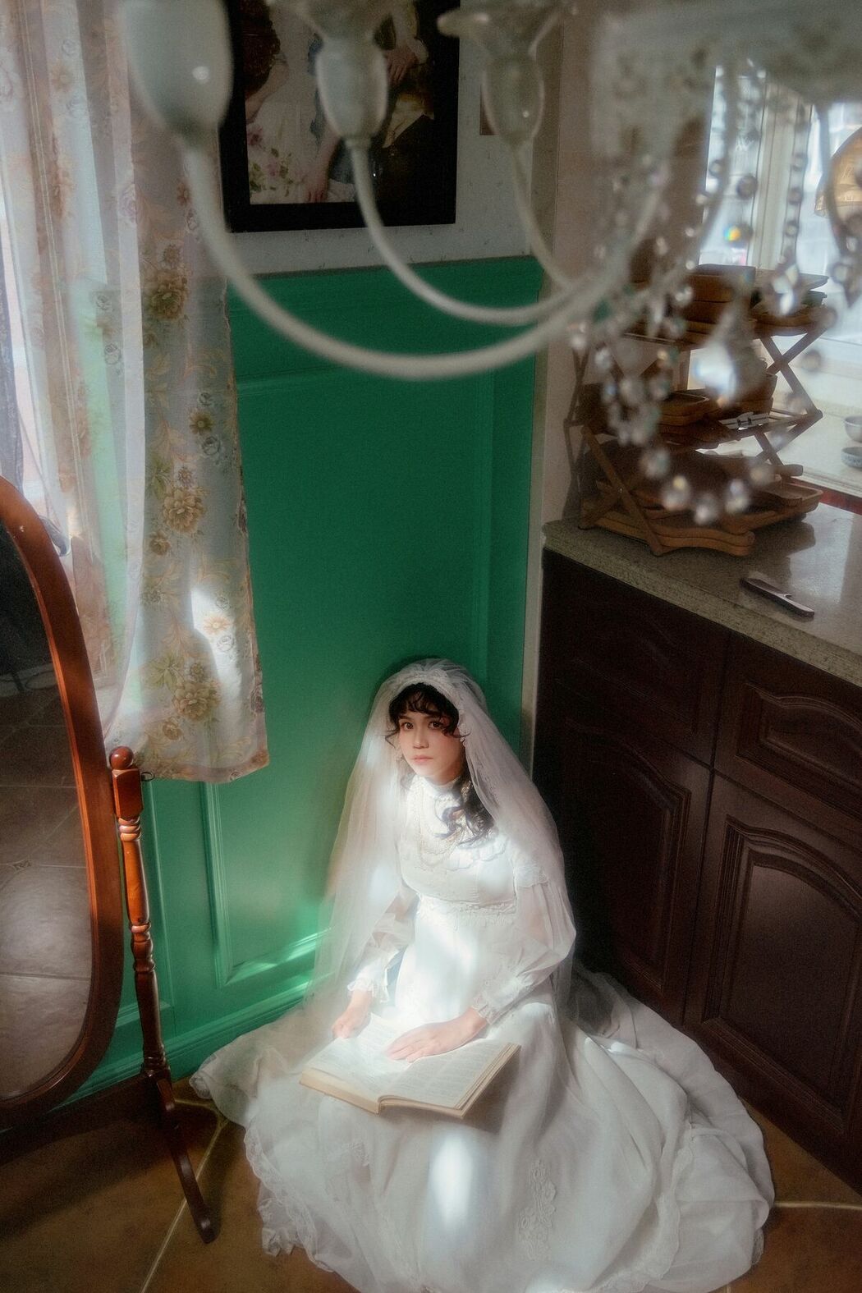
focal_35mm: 32
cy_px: 646
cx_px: 431
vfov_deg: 58.7
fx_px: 1149
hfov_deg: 41.1
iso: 640
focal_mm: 21.3
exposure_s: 1/500
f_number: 2.8
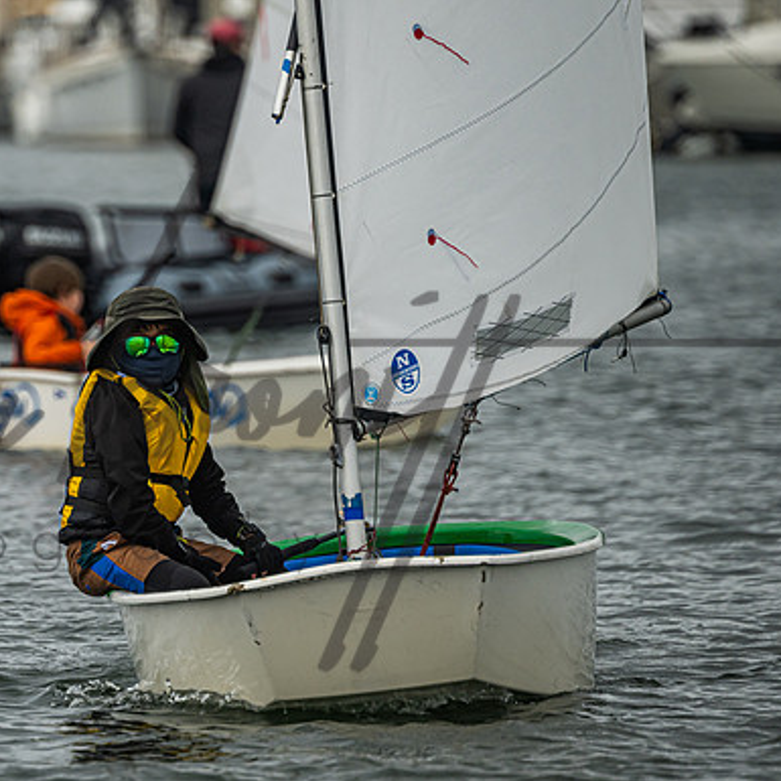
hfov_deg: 2.6
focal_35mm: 683
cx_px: 40
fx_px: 17434
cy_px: 315
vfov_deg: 2.6
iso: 320
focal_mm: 400
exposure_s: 1/3200
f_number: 5.6
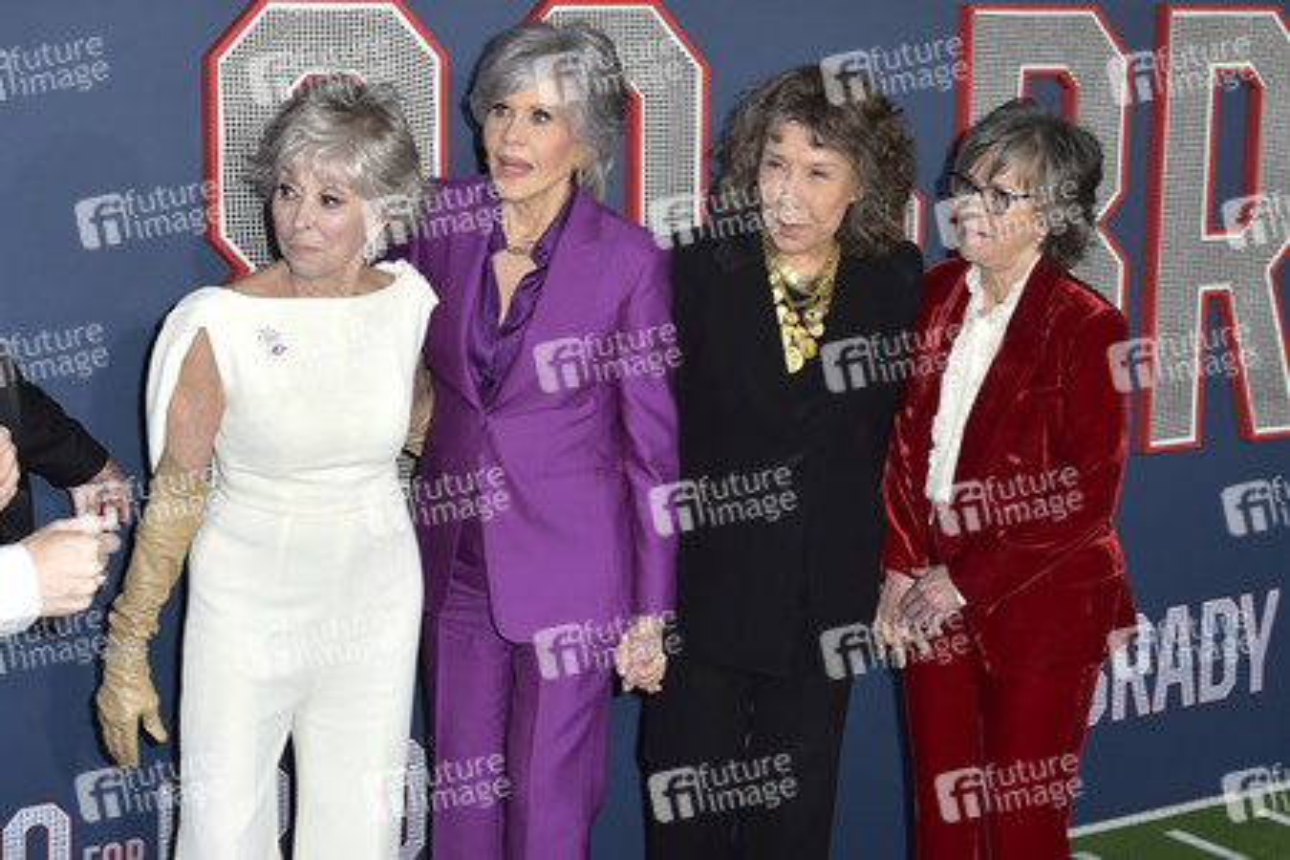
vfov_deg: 24.6
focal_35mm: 55
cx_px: 645
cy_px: 430
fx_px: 1971
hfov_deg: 36.2
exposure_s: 1/250
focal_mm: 55
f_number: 6.3
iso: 400
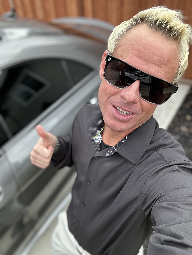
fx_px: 222
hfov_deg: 46.8
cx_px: 96
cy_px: 128
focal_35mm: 30
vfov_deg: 60.0
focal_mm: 2.69
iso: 25
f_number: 1.9
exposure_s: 1/178
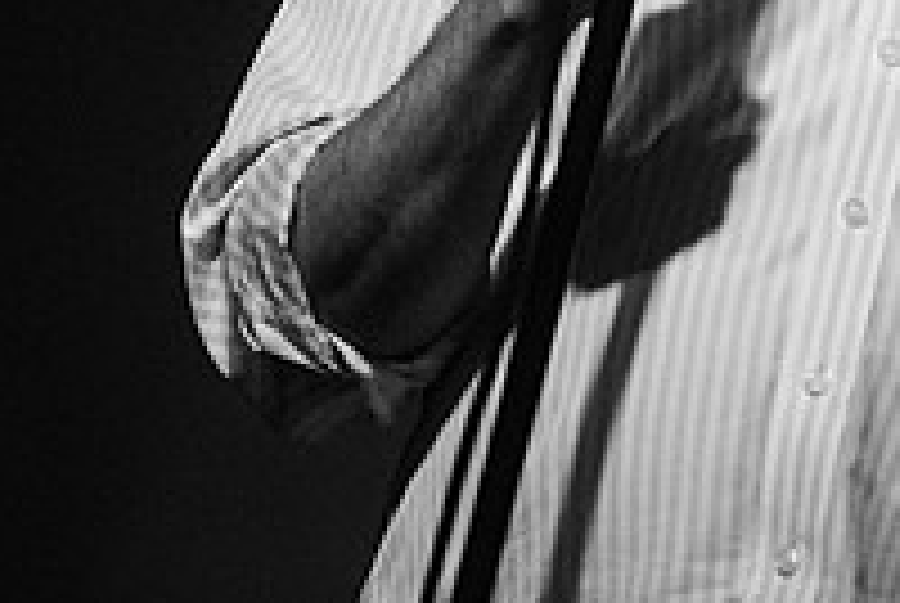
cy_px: -354
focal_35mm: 643
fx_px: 16099
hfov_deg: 3.2
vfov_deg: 2.1
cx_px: 860
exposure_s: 1/160
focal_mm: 200
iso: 3200
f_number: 3.2
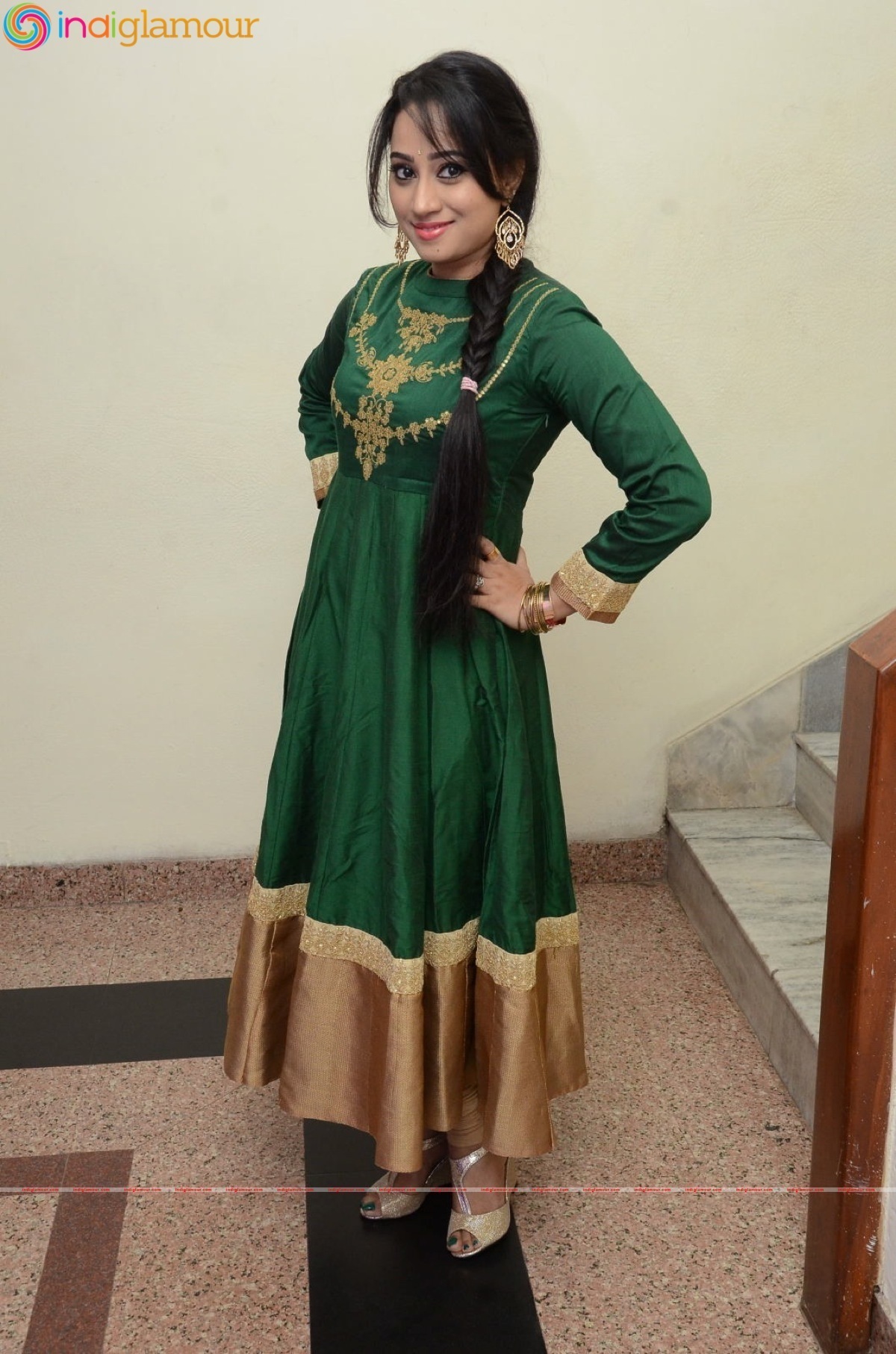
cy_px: 677
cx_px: 448
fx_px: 1576
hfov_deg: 31.7
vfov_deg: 46.5
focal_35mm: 42
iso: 1600
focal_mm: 28
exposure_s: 1/125
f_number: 6.3
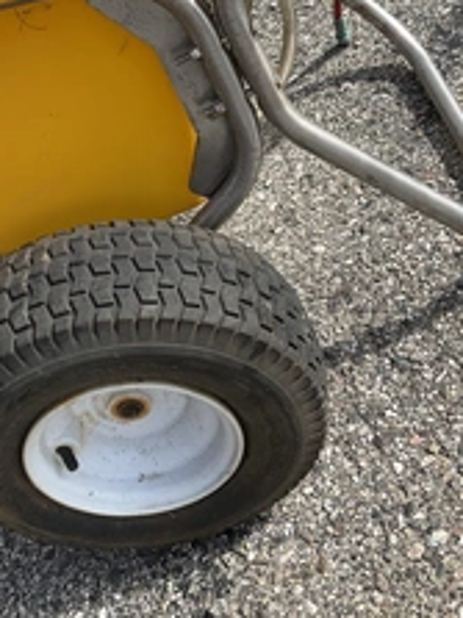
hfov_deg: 27.7
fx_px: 928
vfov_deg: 36.5
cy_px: 208
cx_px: 122
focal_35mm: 52
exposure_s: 1/829
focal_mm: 3
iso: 25
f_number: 1.8
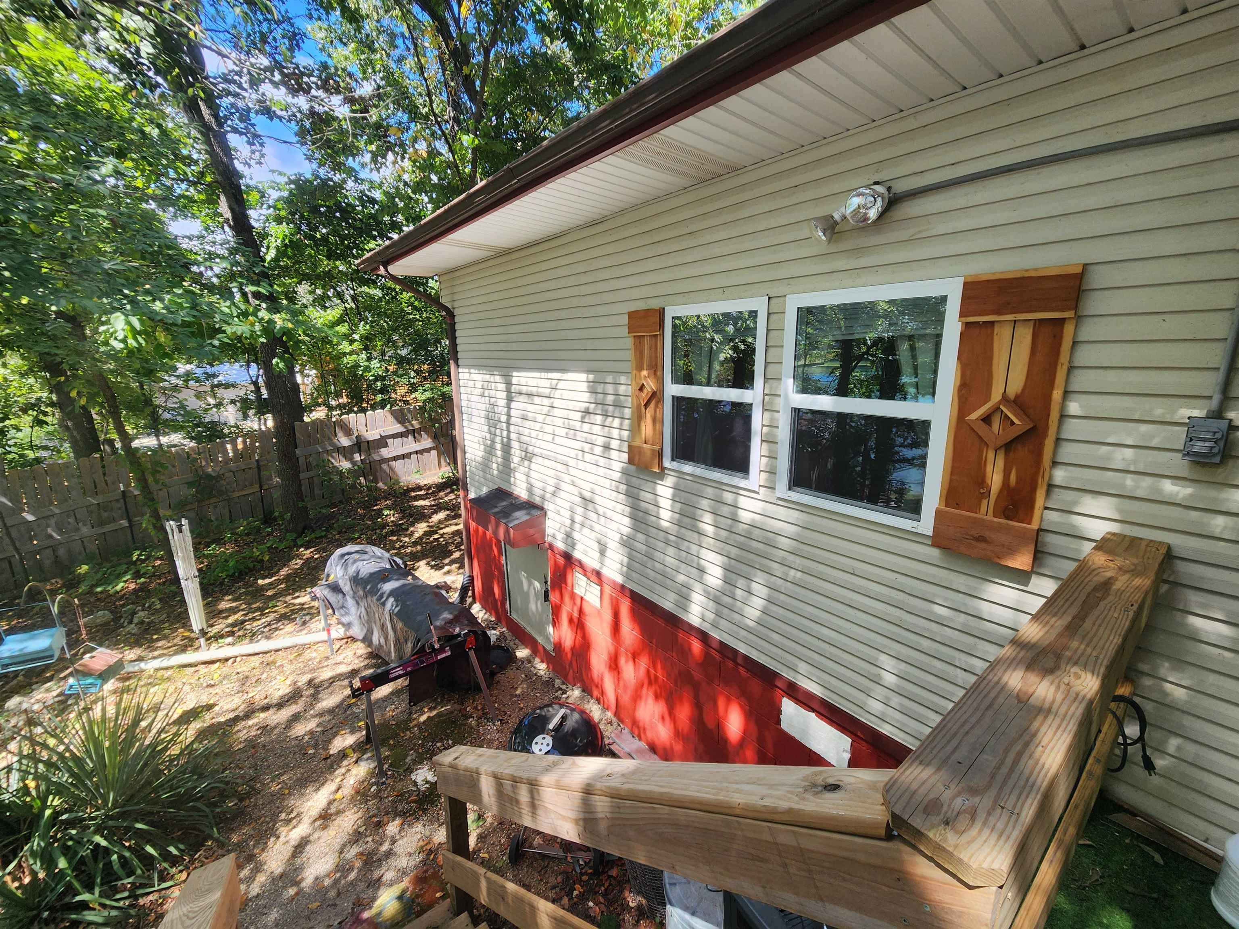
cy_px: 464
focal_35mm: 13
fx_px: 465
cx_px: 620
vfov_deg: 89.9
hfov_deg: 106.2
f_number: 2.2
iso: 50
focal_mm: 2.2
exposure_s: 1/247
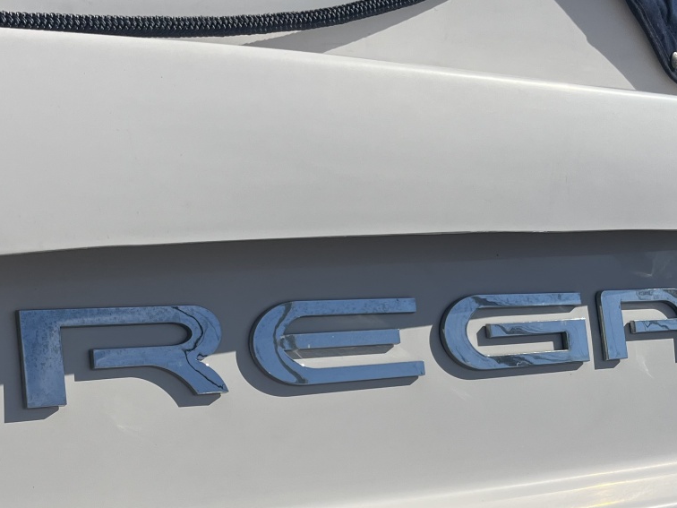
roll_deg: -2.8
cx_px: 157
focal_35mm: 55
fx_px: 1076
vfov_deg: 26.4
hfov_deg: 34.1
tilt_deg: -18.5
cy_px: 336
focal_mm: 5.1
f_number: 1.6
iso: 50
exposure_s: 1/10870
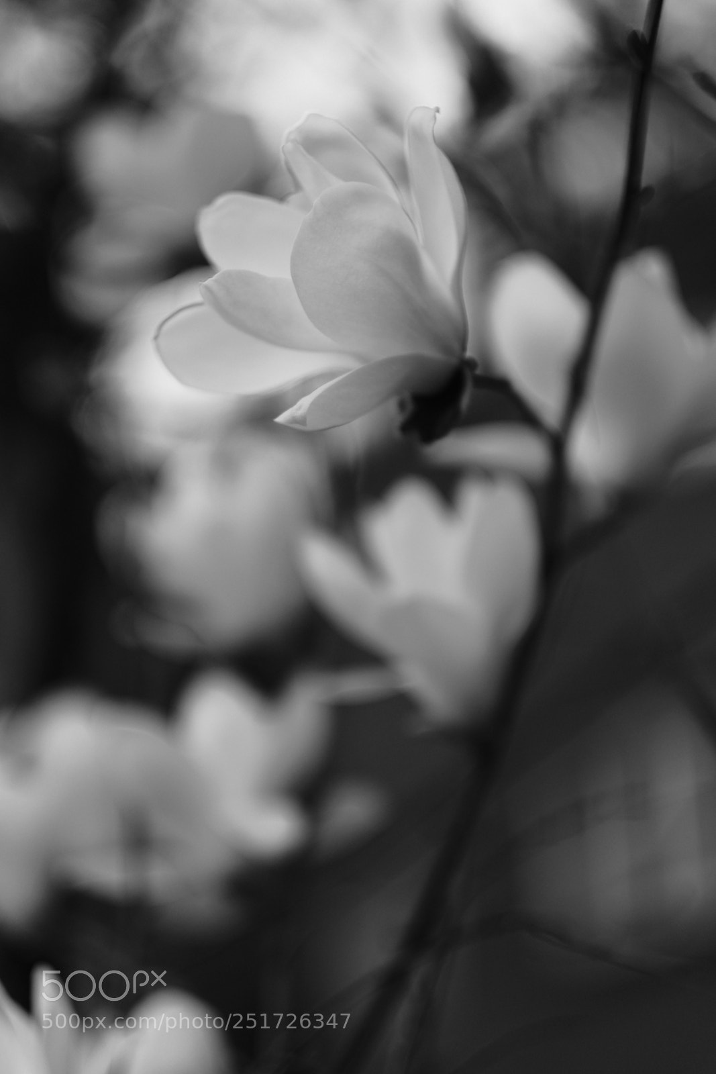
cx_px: 358
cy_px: 537
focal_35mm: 84
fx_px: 2505
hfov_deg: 16.3
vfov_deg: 24.2
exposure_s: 1/500
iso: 200
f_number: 1.2
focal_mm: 56
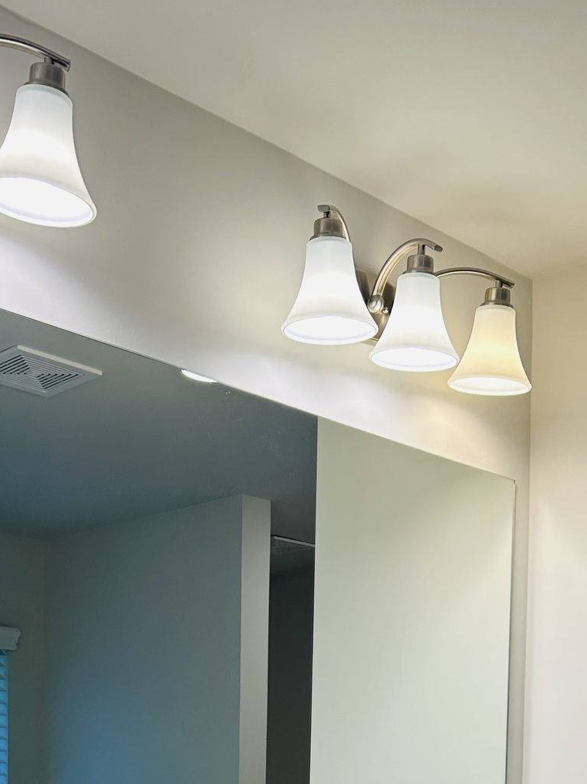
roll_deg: -0.8
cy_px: 873
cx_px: 342
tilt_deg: -2.2
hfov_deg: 24.8
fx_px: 1334
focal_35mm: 59
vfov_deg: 29.4
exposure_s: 1/163
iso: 40
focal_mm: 5.7
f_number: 1.5
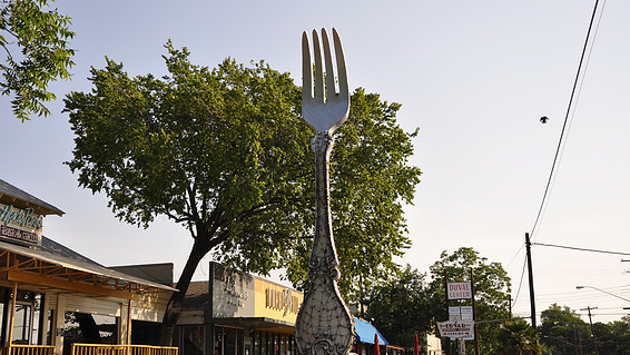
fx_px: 752
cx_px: 317
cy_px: 193
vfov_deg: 26.6
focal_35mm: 45
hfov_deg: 45.5
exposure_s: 1/200
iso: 200
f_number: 7.1
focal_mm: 28
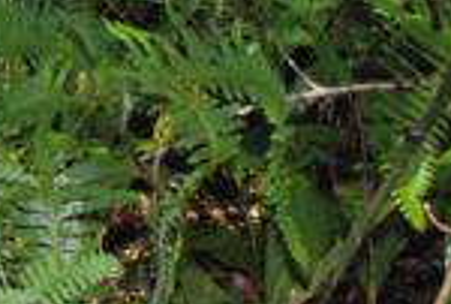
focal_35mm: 108
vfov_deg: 12.8
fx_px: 1357
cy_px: 120
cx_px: -201
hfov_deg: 17.2
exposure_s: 1/60
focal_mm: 18
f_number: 13
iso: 200
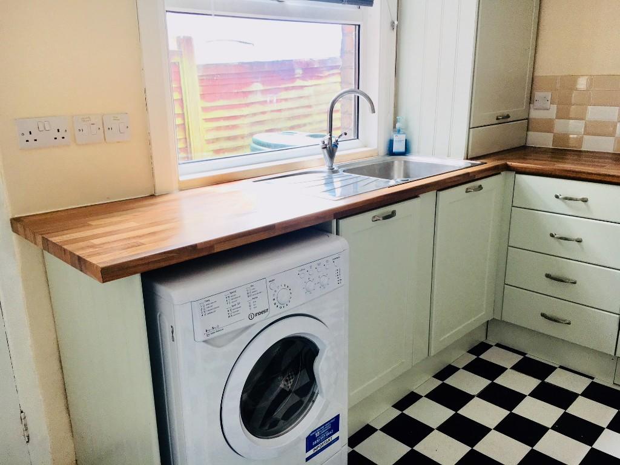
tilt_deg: -17.4
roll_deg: +0.3
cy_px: 232
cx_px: 310
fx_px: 519
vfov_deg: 48.2
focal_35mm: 29
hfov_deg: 61.7
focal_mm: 4.15
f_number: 2.2
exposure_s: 1/100
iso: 40
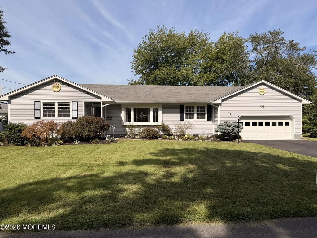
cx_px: 158
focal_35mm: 24
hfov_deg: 71.6
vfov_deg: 56.8
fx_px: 220
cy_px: 119
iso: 80
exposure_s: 1/6173
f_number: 1.78
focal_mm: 6.76
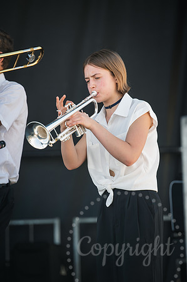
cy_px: 141
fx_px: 1445
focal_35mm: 185
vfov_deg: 11.1
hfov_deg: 7.4
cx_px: 94
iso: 250
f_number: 3.5
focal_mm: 185
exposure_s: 1/320
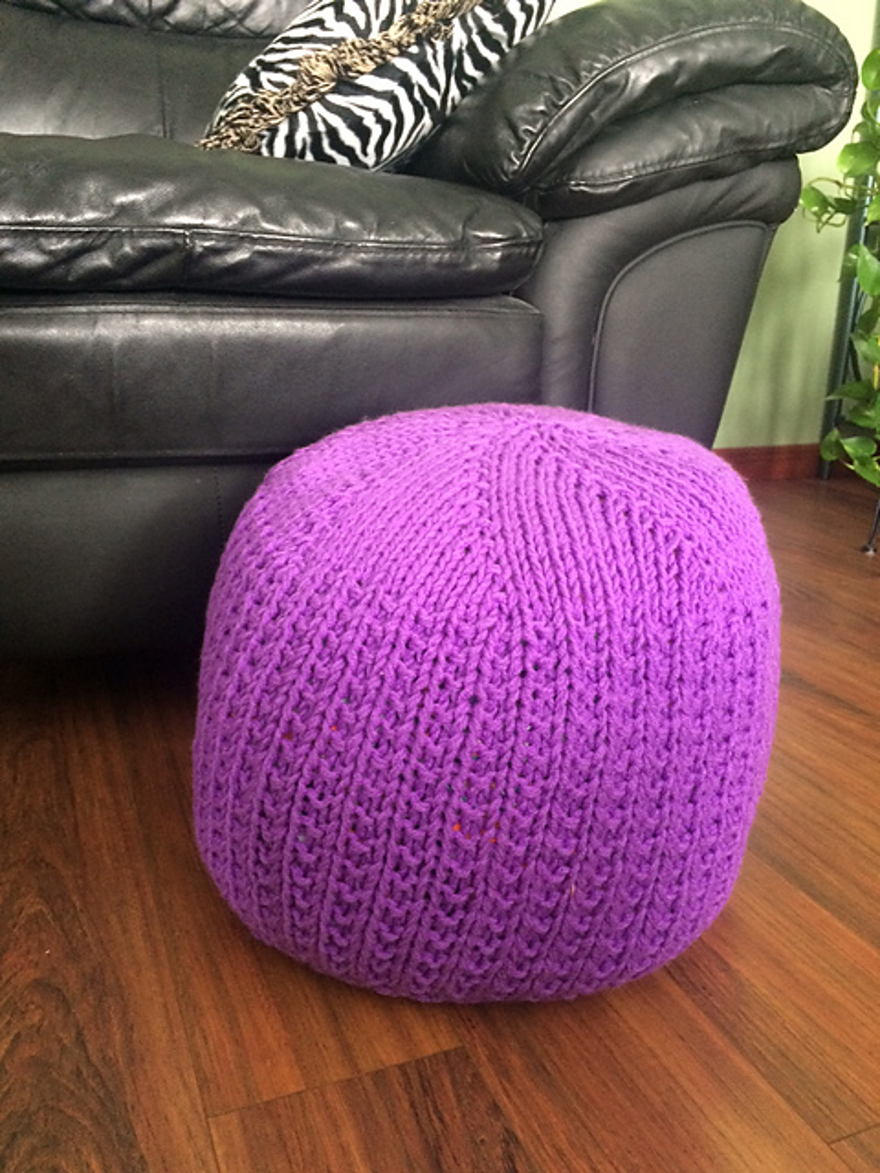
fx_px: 983
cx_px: 440
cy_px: 586
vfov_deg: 61.7
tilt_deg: -17.4
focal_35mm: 29
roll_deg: -1.0
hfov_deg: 48.2
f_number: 2.2
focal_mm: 4.15
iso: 250
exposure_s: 1/17
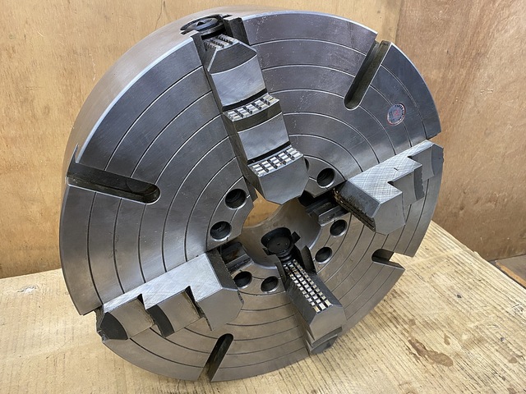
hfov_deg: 67.3
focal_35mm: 26
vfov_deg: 53.1
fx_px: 395
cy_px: 197
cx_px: 263
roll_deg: -3.9
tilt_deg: -28.2
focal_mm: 4.25
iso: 400
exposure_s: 1/50
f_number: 1.8
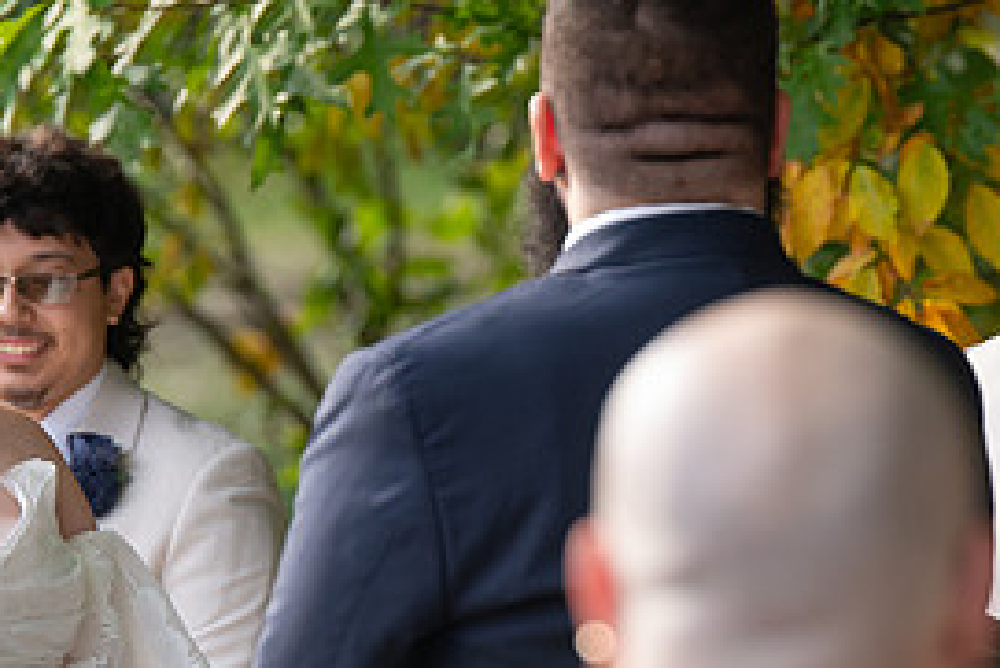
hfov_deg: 4.8
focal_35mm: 428
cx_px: 491
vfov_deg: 3.2
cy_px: 419
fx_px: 11895
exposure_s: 1/500
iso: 640
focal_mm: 200
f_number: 4.5
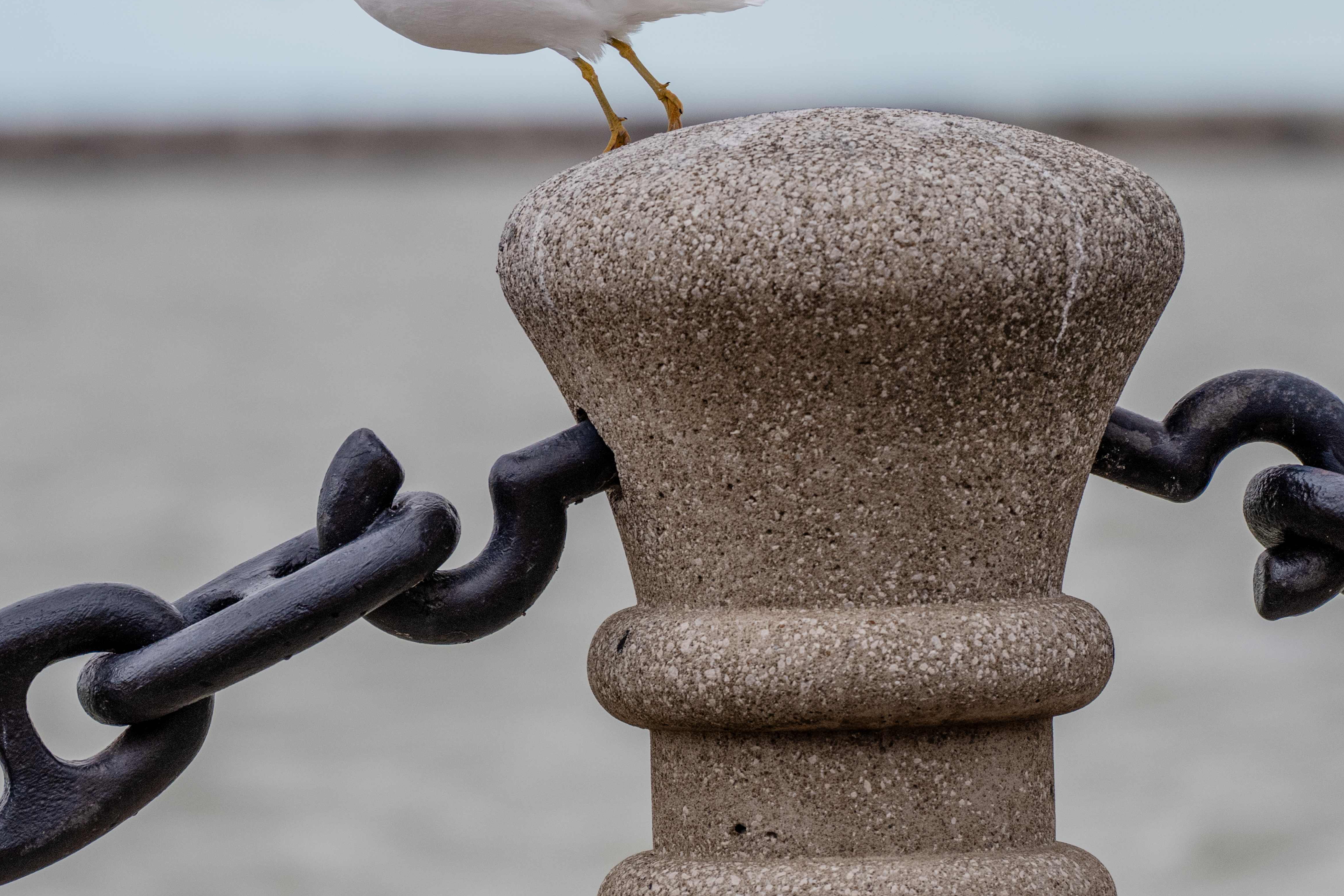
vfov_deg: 3.9
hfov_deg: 5.8
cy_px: 339
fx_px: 13253
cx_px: 424
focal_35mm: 355
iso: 400
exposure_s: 1/3200
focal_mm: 200
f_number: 2.8
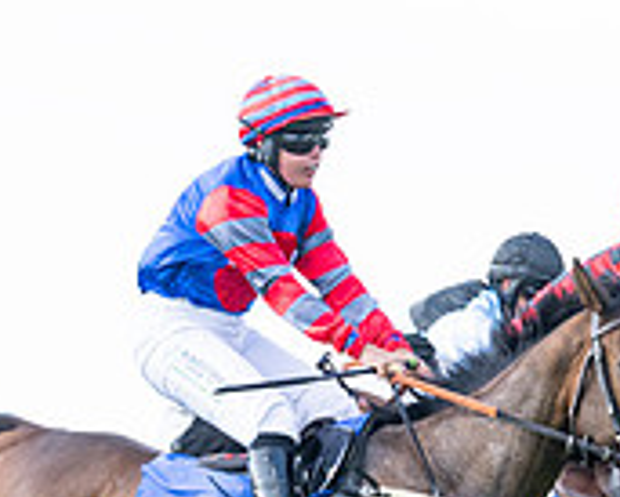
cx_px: 236
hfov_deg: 7.2
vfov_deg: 5.8
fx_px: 4902
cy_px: 468
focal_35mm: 267
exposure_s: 1/2500
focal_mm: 72
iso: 1000
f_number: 4
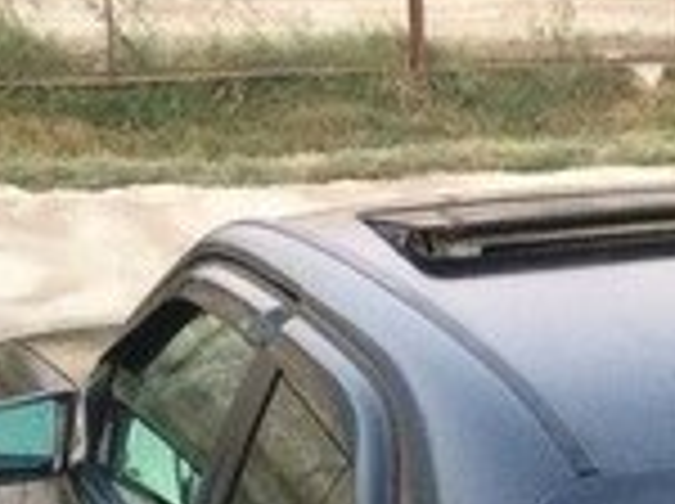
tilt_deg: -26.8
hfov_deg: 14.7
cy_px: 830
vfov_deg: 11.0
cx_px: 904
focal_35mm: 128
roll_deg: -0.7
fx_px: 2492
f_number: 2.2
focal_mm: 4.15
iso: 320
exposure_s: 1/33
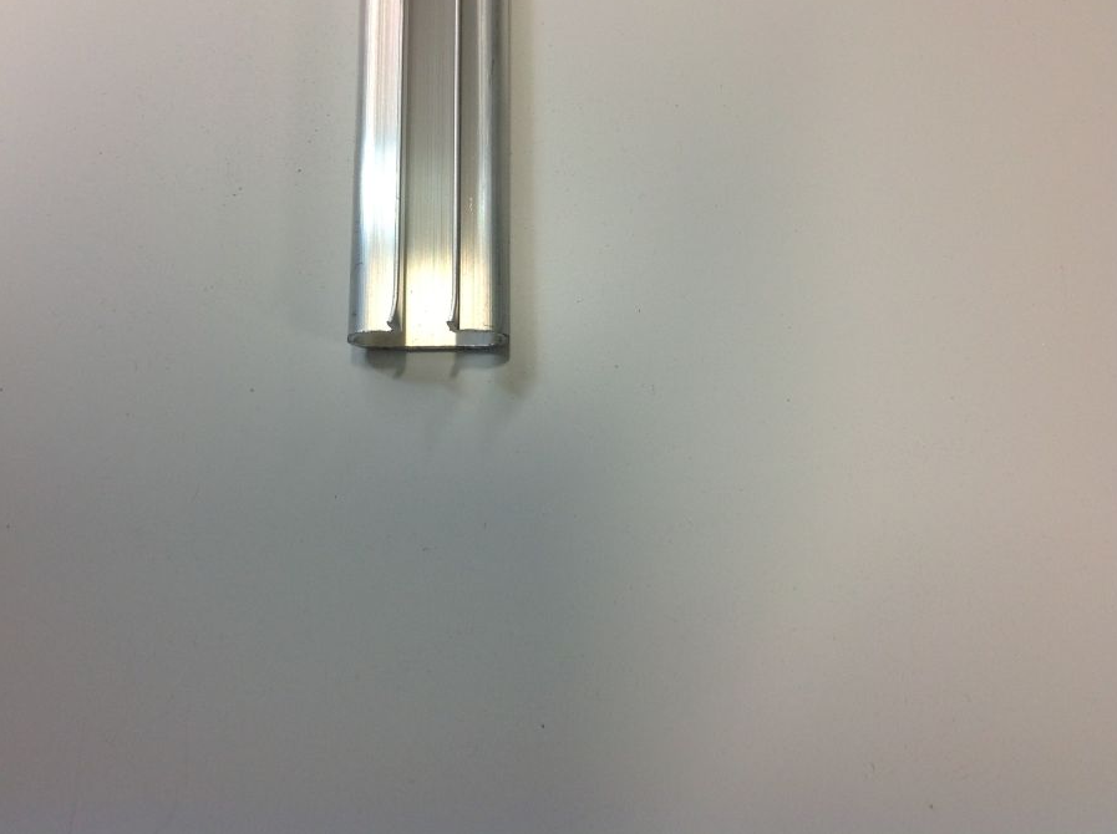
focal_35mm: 39
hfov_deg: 47.9
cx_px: 539
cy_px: 370
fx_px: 1257
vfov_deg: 36.7
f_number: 2.4
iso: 64
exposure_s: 1/33
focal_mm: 4.28
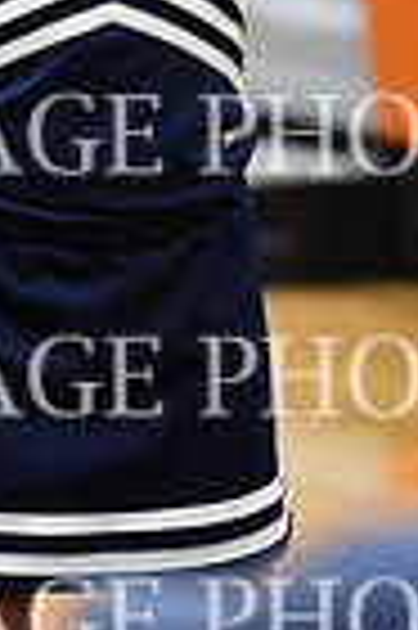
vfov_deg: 1.7
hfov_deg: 1.1
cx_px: 169
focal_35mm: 1246
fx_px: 21753
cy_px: 14
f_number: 2.8
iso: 4000
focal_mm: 200
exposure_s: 1/800
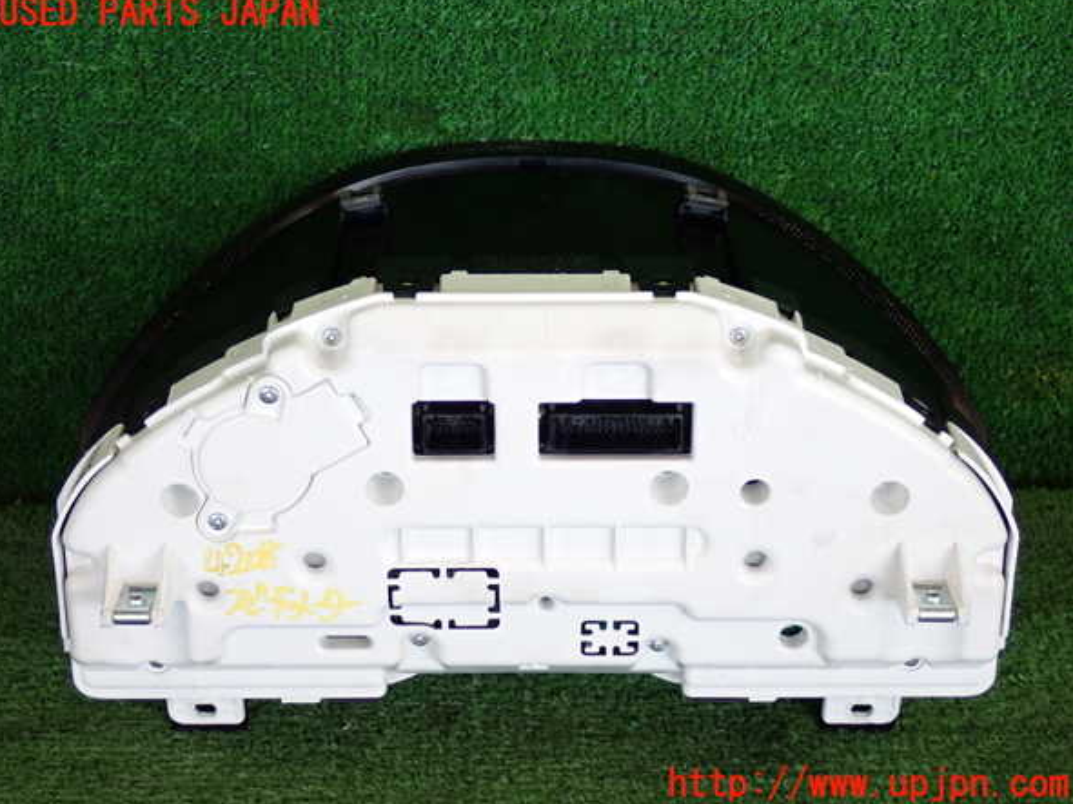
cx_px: 534
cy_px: 399
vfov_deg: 21.6
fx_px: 2107
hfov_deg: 28.6
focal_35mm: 68
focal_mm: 11.88
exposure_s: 1/125
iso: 640
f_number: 3.8
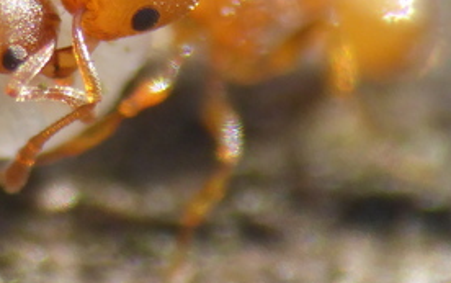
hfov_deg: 0.9
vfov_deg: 0.6
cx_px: 14
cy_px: -7
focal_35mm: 2358
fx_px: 29006
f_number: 6.4
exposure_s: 1/125
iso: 400
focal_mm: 129
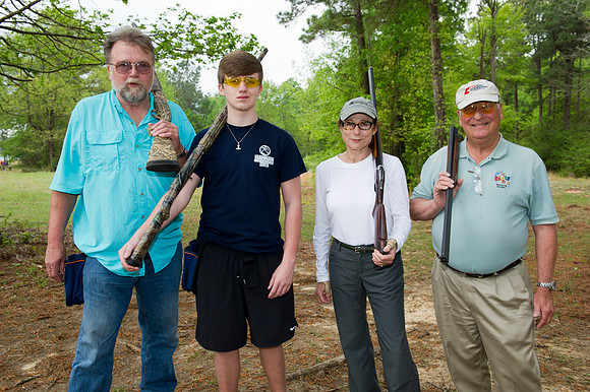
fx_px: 524
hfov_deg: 58.7
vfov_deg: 41.1
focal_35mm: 32
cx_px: 295
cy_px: 196
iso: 400
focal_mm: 32
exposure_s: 1/200
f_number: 7.1
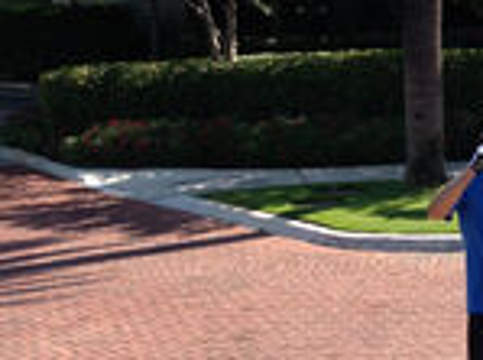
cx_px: 473
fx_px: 1545
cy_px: 138
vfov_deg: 13.3
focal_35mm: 111
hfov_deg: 17.4
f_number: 2.4
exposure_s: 1/611
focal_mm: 4.13
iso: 50
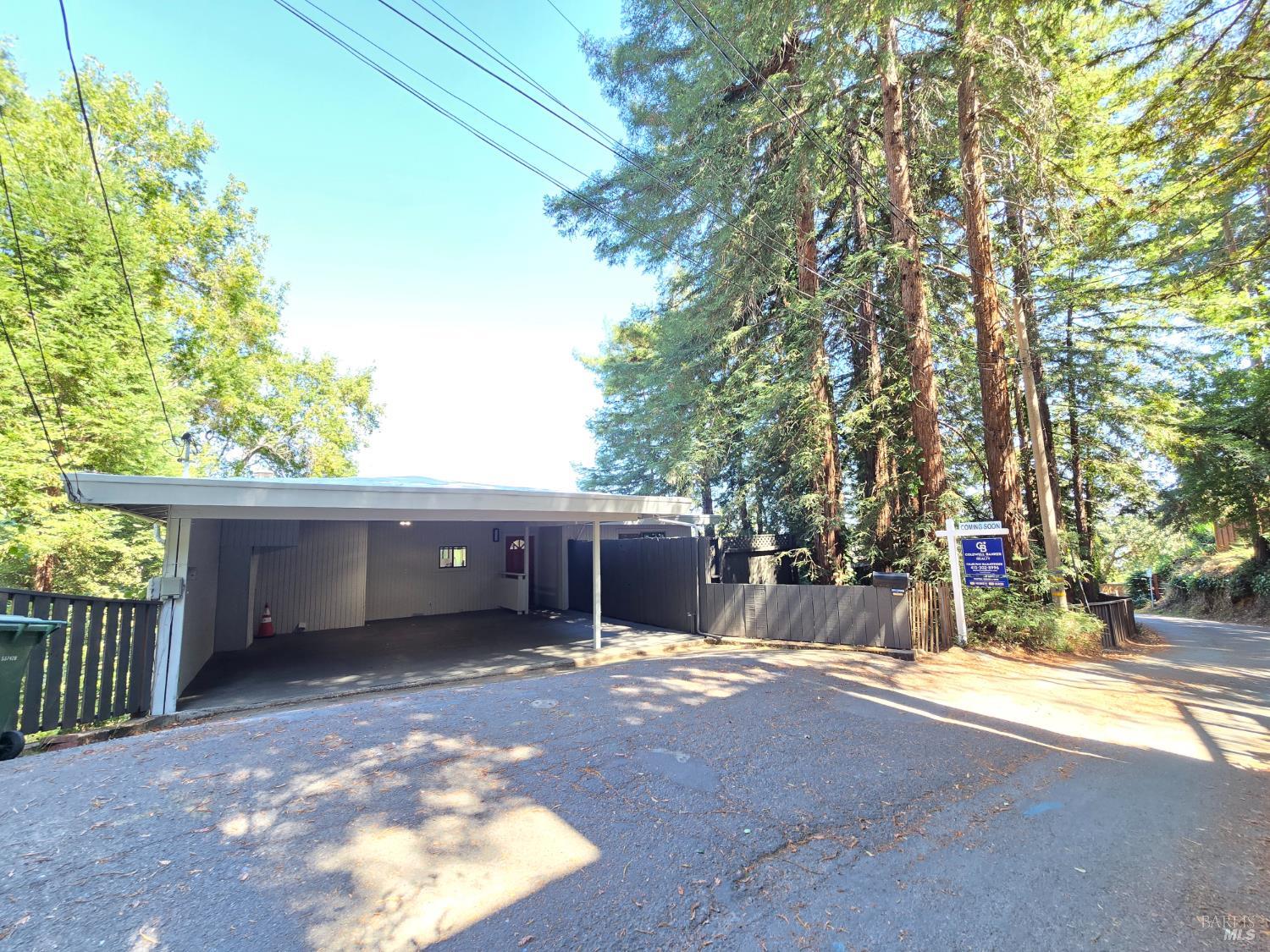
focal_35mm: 13
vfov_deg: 89.9
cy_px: 476
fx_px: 477
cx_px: 635
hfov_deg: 106.2
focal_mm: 2.2
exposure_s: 1/60
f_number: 2.2
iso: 50
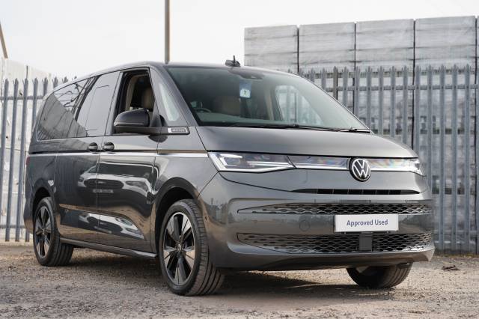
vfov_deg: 20.4
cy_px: 160
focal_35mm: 67
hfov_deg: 30.2
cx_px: 240
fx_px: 887
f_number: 4.5
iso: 100
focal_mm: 66.7
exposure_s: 1/200
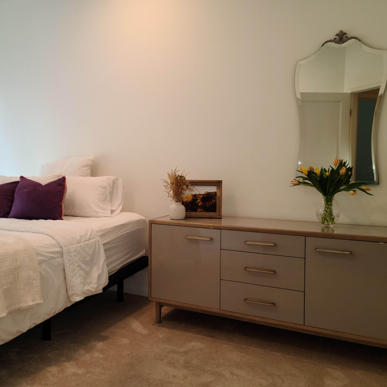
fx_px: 430
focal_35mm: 34
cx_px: 148
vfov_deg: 48.5
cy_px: 193
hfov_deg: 48.1
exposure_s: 1/30
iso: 50
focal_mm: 5.9
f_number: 2
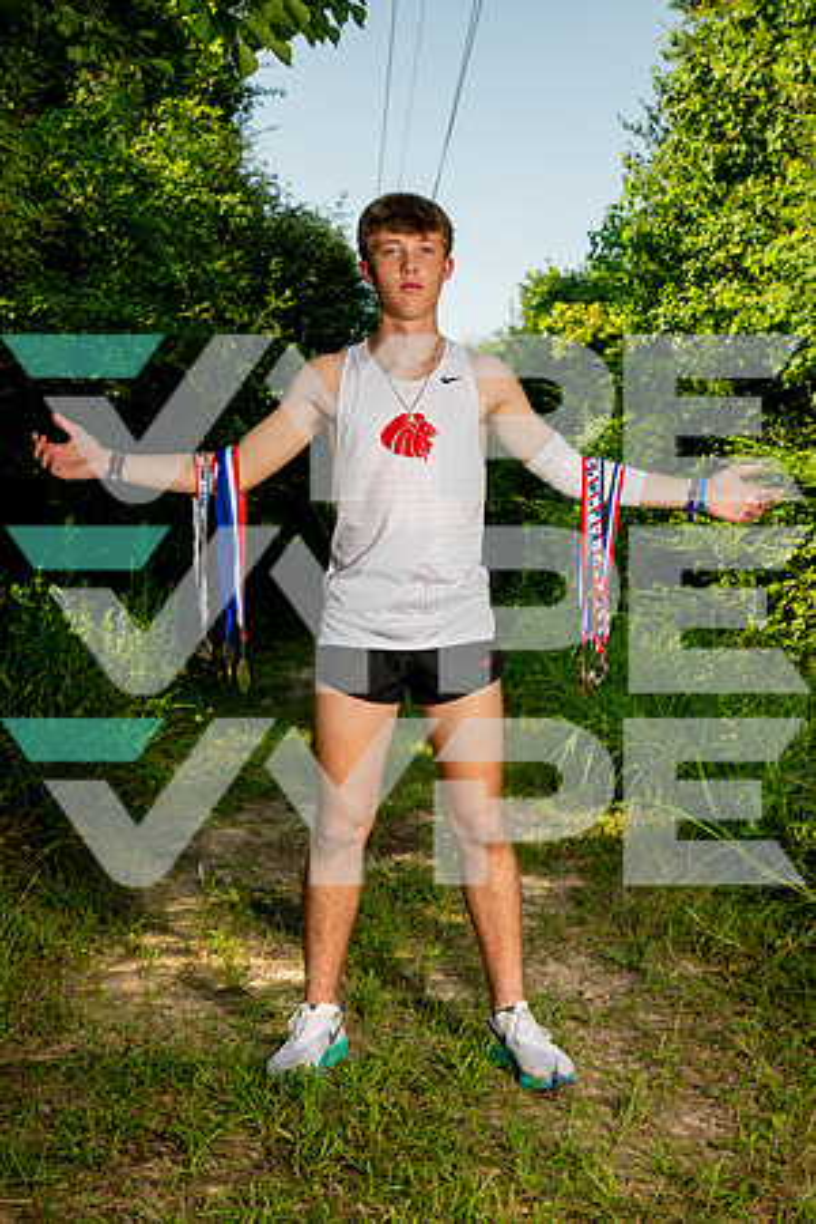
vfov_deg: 41.1
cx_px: 408
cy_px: 612
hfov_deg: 28.1
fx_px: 1632
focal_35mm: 48
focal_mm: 48
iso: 250
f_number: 7.1
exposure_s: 1/320
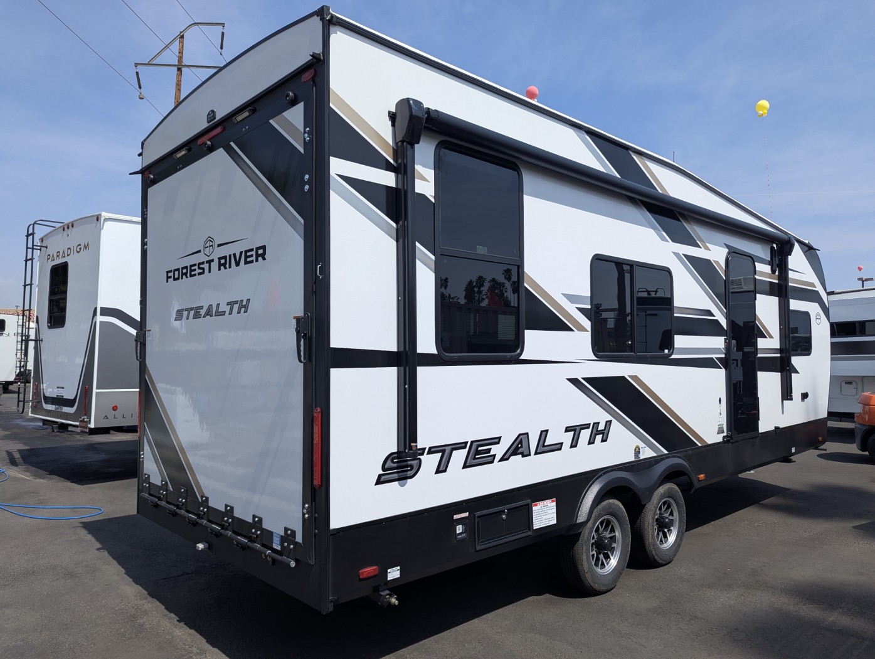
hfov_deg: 71.5
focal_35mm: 24
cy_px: 330
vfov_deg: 56.9
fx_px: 607
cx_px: 438
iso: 52
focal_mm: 6.81
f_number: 1.85
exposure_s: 1/2695
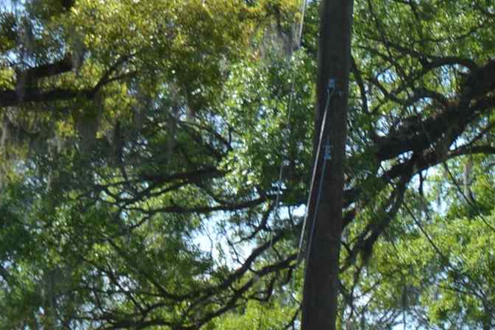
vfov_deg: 6.2
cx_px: 813
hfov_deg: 9.1
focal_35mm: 219
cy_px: 481
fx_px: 3010
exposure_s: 1/200
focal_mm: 32
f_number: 7.1
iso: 100
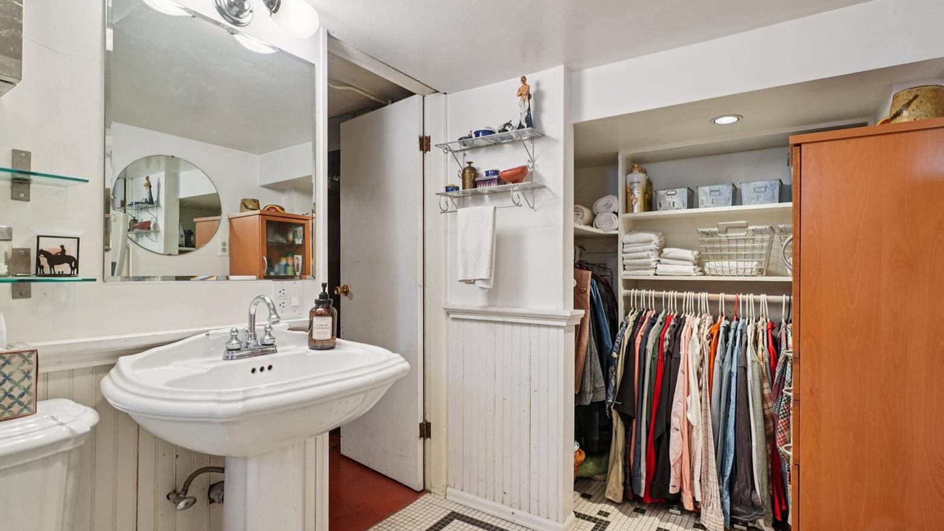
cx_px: 476
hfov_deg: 94.2
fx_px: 439
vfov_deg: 62.3
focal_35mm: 18
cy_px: 278
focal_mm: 11
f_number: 8
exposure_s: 1/6
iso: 400
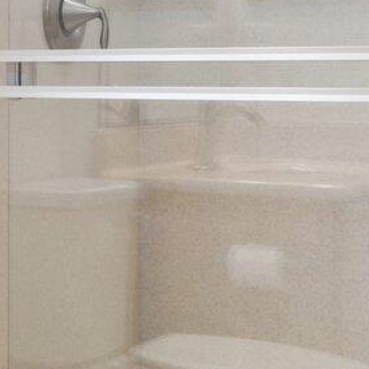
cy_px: 146
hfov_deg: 15.4
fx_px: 1249
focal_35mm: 104
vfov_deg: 16.8
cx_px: -195
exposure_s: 1/3
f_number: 6.3
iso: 100
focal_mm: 16.4
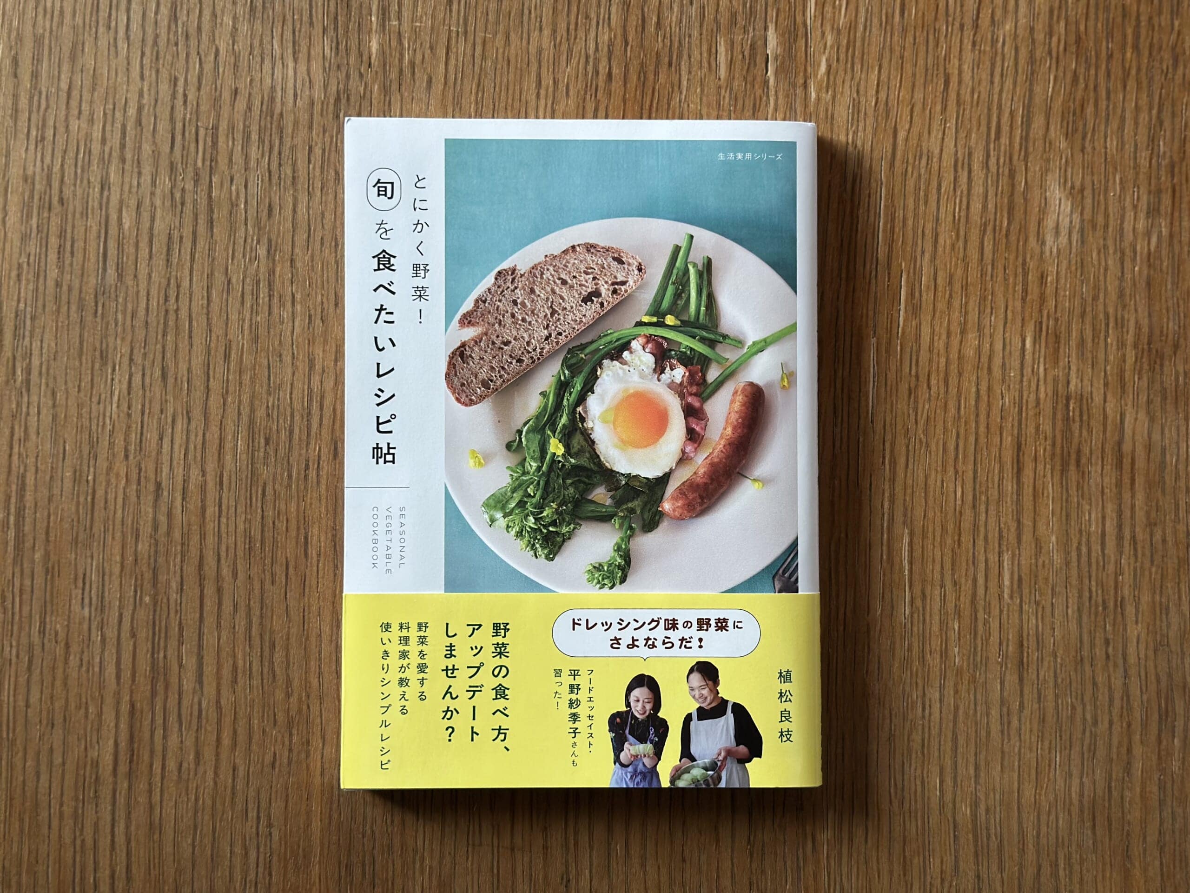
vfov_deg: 30.3
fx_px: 1650
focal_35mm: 48
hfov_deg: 39.7
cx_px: 595
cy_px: 446
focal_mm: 6.86
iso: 250
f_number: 1.78
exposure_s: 1/60
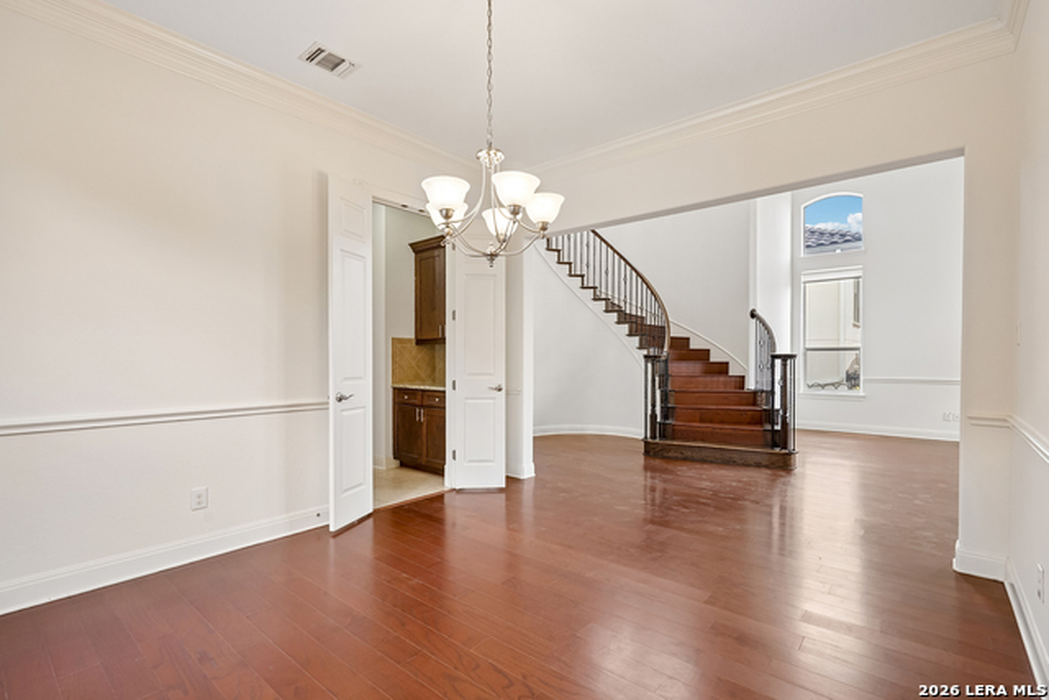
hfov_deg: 96.7
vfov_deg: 73.8
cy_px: 350
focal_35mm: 16
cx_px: 524
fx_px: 466
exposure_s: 1/40
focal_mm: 16
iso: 400
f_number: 8
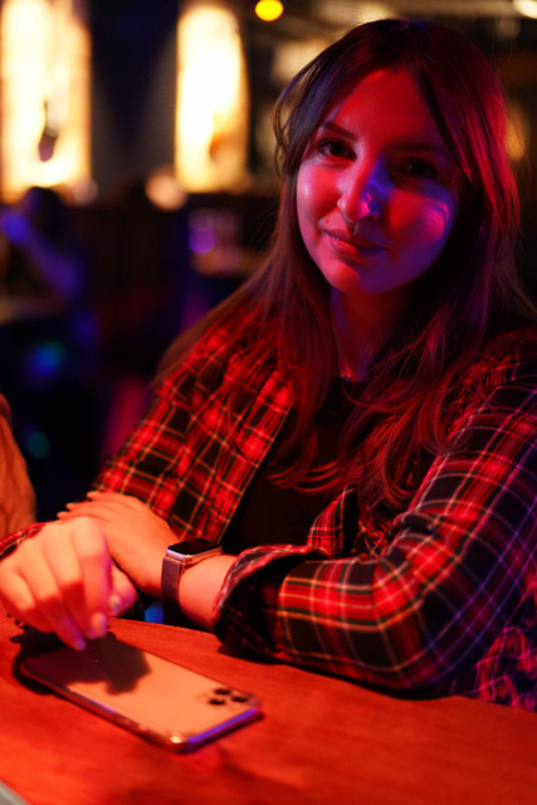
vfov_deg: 39.6
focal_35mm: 50
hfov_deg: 27.0
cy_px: 402
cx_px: 268
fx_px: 1118
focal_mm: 50
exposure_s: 1/200
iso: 5000
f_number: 1.8
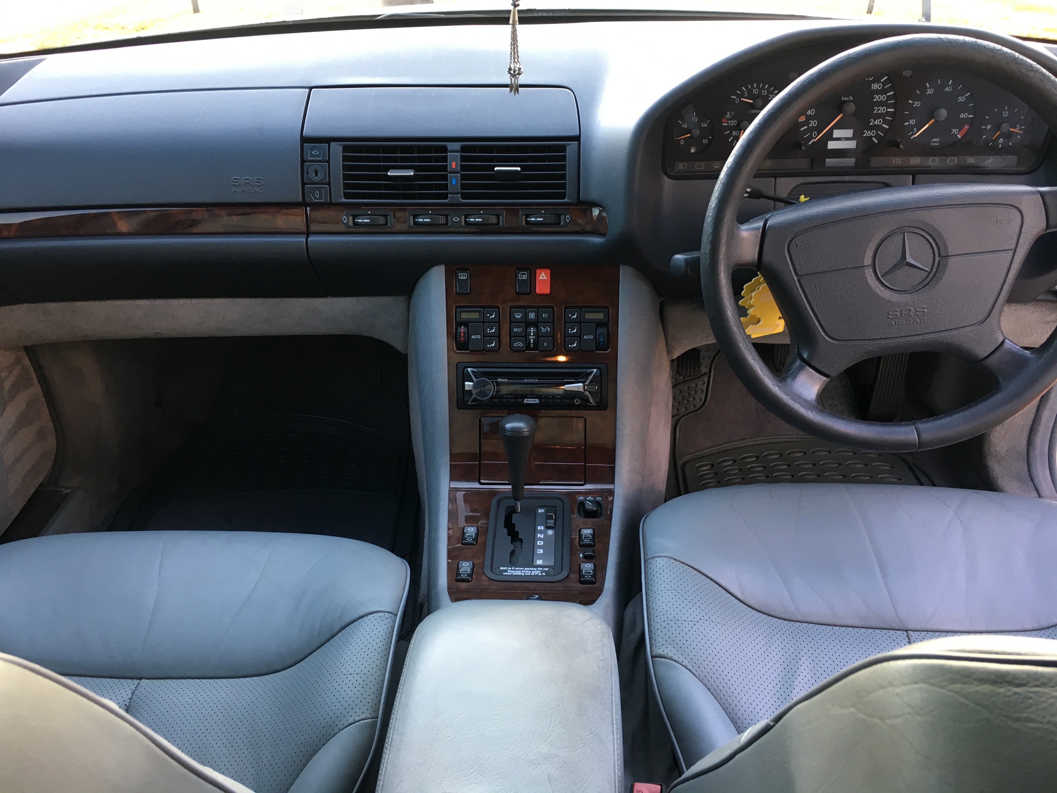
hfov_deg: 61.7
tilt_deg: -33.0
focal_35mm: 29
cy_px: 396
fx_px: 886
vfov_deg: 48.2
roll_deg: -0.6
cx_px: 528
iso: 64
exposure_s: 1/33
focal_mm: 4.15
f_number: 2.2
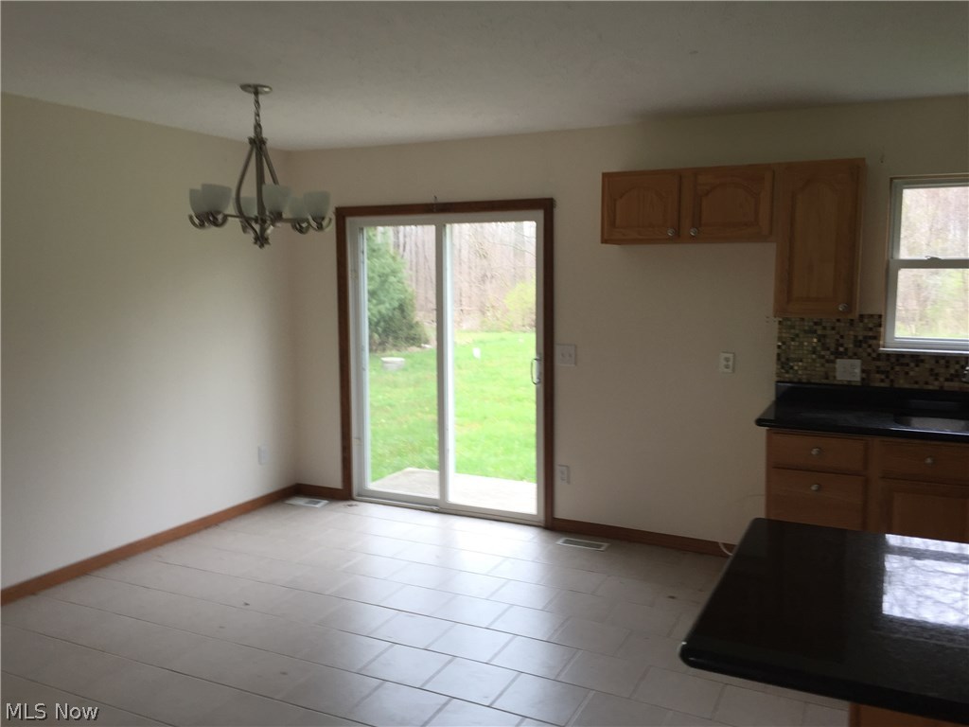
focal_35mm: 29
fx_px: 812
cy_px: 364
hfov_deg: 61.7
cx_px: 484
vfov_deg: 48.2
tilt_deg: -2.6
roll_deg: -0.4
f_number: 2.2
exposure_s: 1/60
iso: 32
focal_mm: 4.15
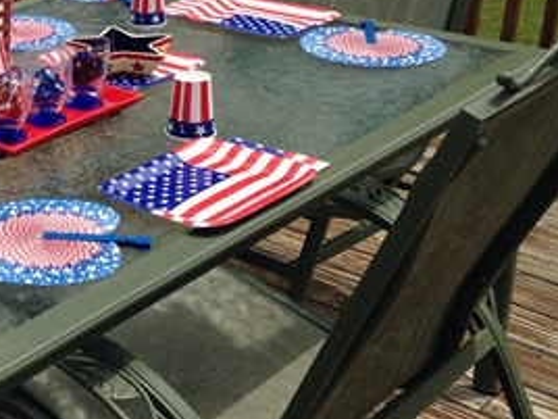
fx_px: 1193
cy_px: 121
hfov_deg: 24.7
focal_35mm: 74
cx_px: -42
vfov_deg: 19.8
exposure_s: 1/1506
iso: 50
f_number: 2.4
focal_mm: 4.12
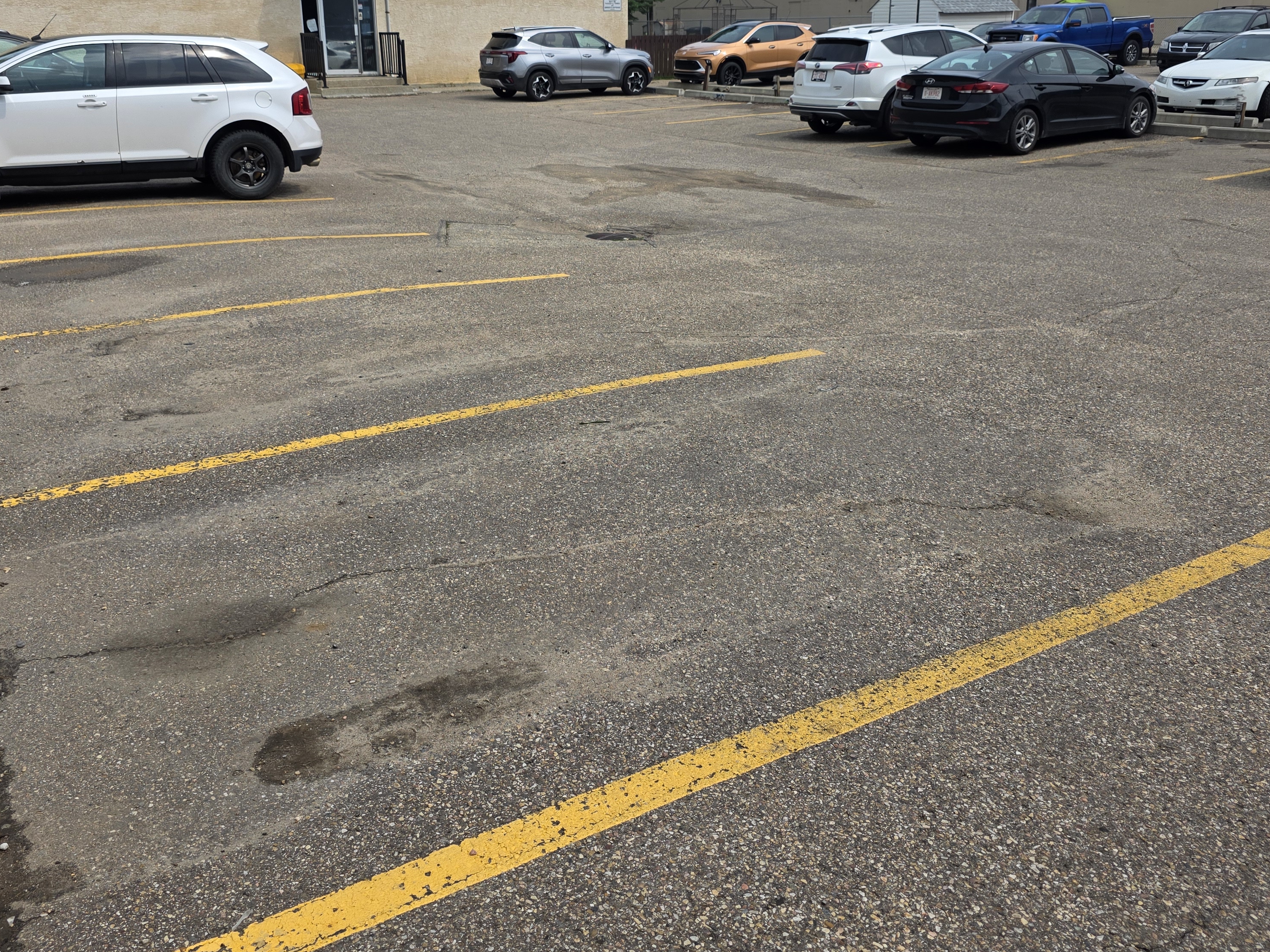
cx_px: 605
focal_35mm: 31
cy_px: 332
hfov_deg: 58.3
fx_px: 1137
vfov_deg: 44.9
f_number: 1.7
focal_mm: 6.3
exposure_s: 1/7333
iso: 80
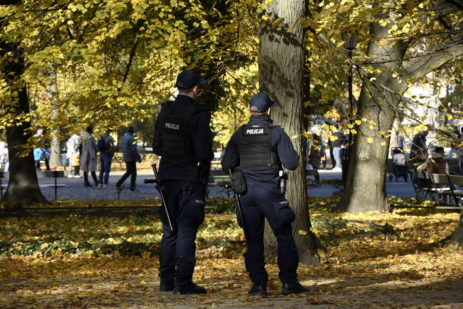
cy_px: 154
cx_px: 232
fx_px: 1890
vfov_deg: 9.3
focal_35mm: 147
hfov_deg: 14.0
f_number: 7.1
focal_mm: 98
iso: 800
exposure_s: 1/800
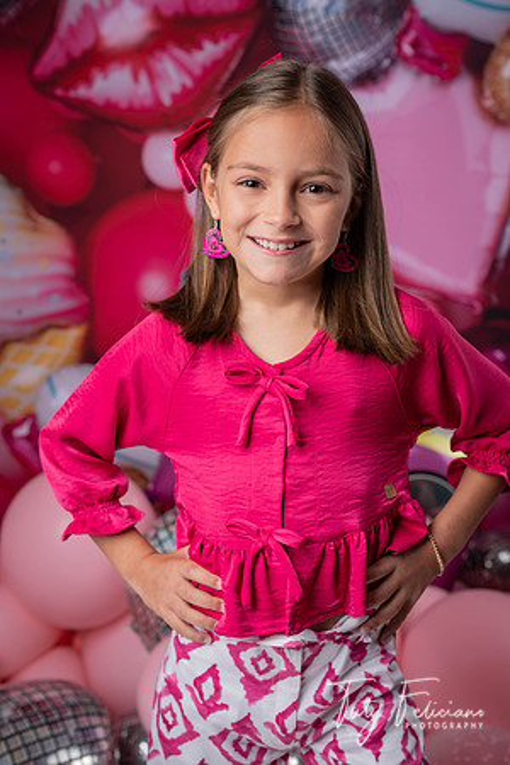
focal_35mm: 50
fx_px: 1062
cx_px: 255
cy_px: 382
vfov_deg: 39.6
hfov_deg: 27.0
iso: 100
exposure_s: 1/100
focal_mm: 50
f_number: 4.5
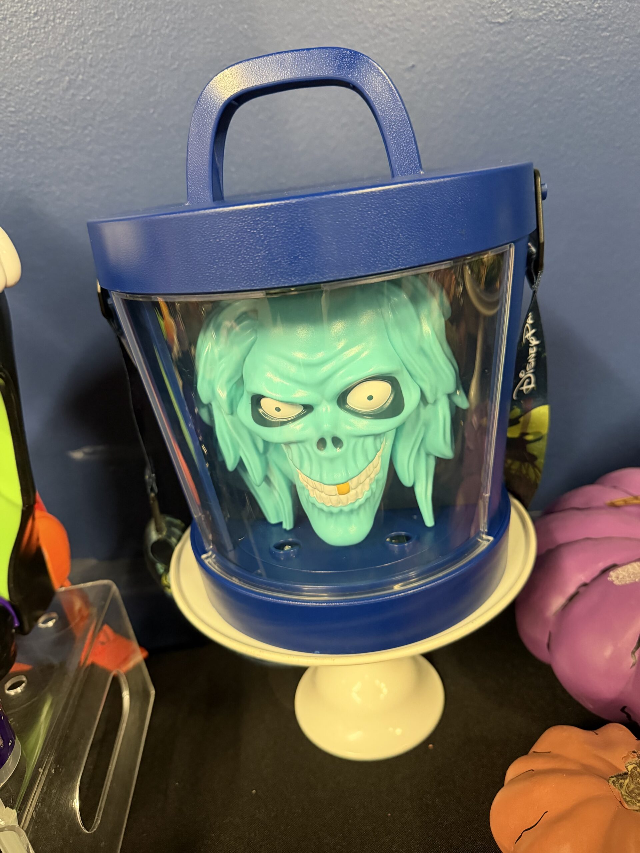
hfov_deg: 56.8
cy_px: 426
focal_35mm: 24
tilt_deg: -21.7
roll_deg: +4.8
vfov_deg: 71.6
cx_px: 320
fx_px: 592
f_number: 1.78
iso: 800
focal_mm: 6.76
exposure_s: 1/60
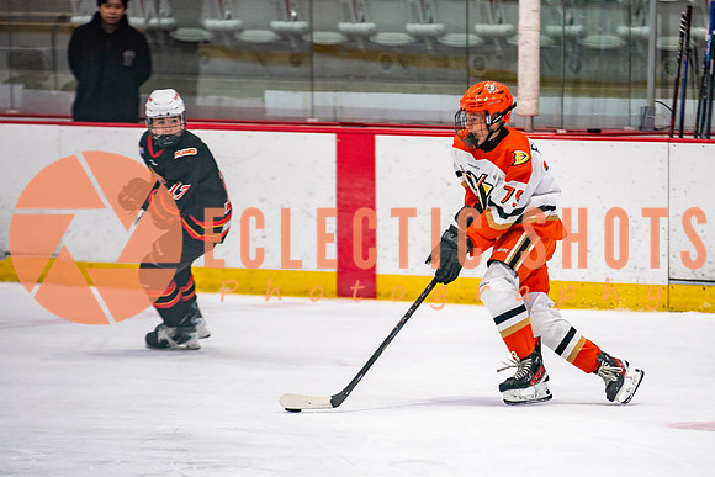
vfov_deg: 4.7
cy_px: 296
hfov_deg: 7.1
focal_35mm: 290
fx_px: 5755
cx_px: 501
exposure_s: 1/640
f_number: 2.8
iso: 640
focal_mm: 200
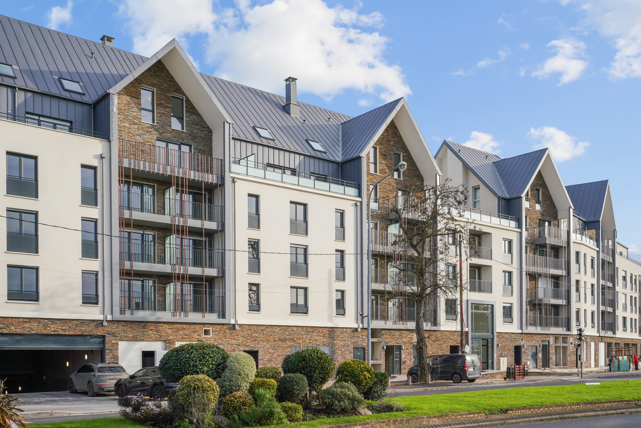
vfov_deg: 37.9
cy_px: 214
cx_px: 320
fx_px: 623
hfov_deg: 54.4
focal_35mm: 35
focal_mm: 35
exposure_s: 1/200
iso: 250
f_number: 11
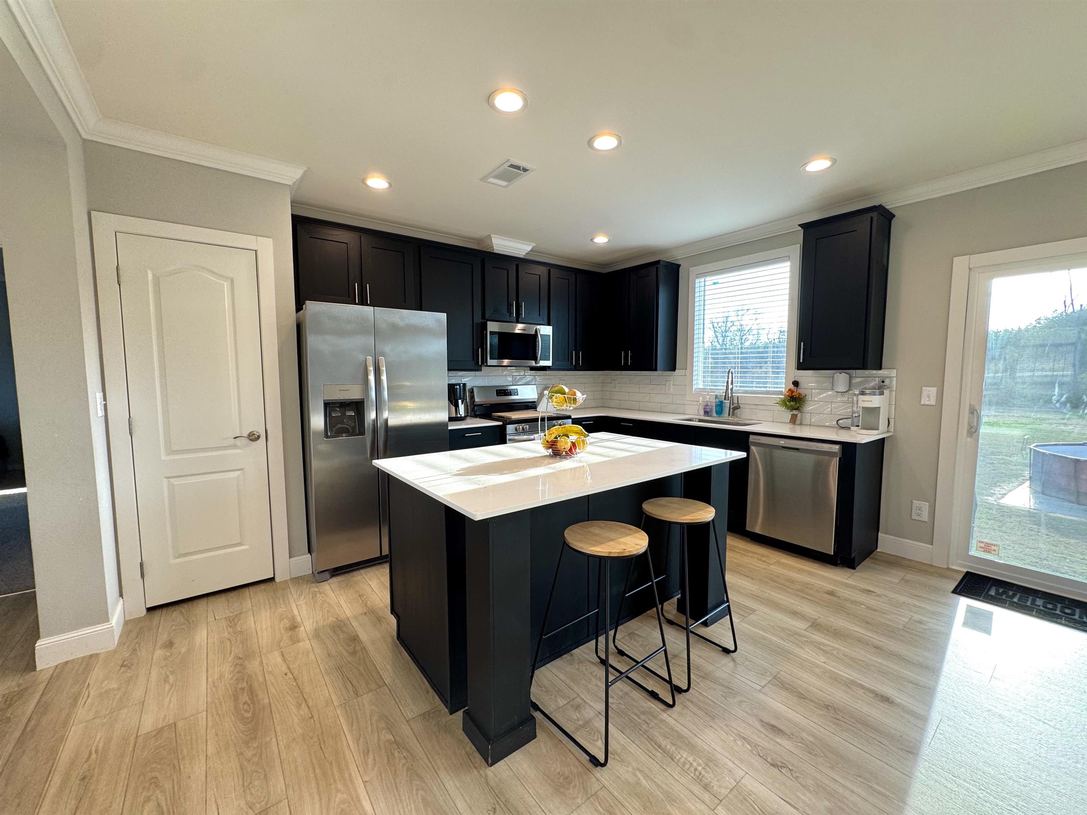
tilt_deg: -4.8
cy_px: 408
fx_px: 440
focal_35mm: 14
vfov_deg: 85.7
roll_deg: -0.1
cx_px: 544
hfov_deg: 102.1
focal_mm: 2.22
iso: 100
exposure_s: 1/120
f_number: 2.2
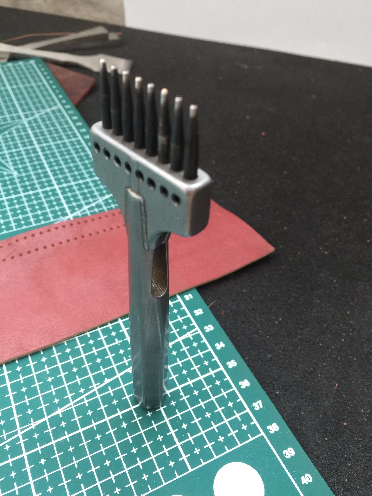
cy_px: 248
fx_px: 415
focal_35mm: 29
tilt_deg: -43.5
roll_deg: -2.8
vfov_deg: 61.7
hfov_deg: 48.2
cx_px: 186
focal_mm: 4.15
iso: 64
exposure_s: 1/17
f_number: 2.2
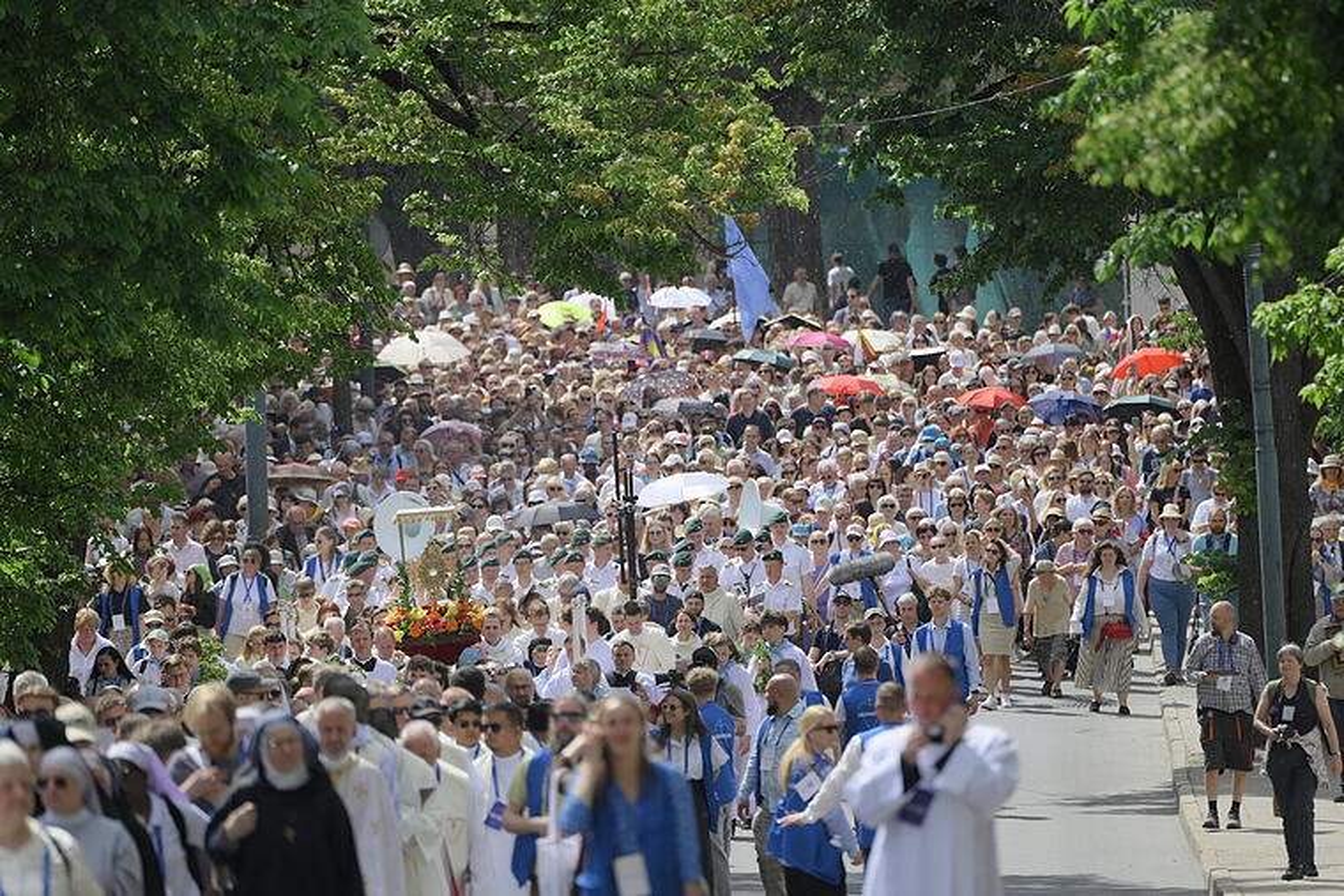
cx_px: 672
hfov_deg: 5.2
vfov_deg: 3.4
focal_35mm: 400
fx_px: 14935
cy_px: 448
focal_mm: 400
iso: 360
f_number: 5.6
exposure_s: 1/1600
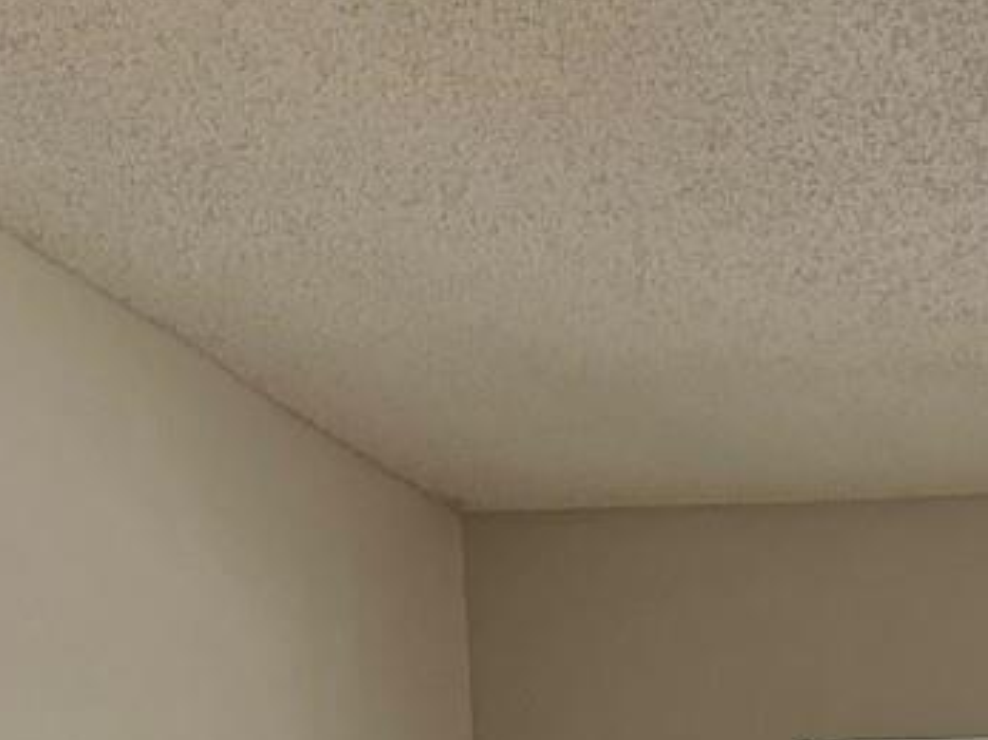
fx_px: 3424
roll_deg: +0.9
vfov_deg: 11.5
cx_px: 1976
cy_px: 1281
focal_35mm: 120
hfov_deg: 13.9
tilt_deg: -5.6
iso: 40
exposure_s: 1/120
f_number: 1.5
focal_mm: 5.7
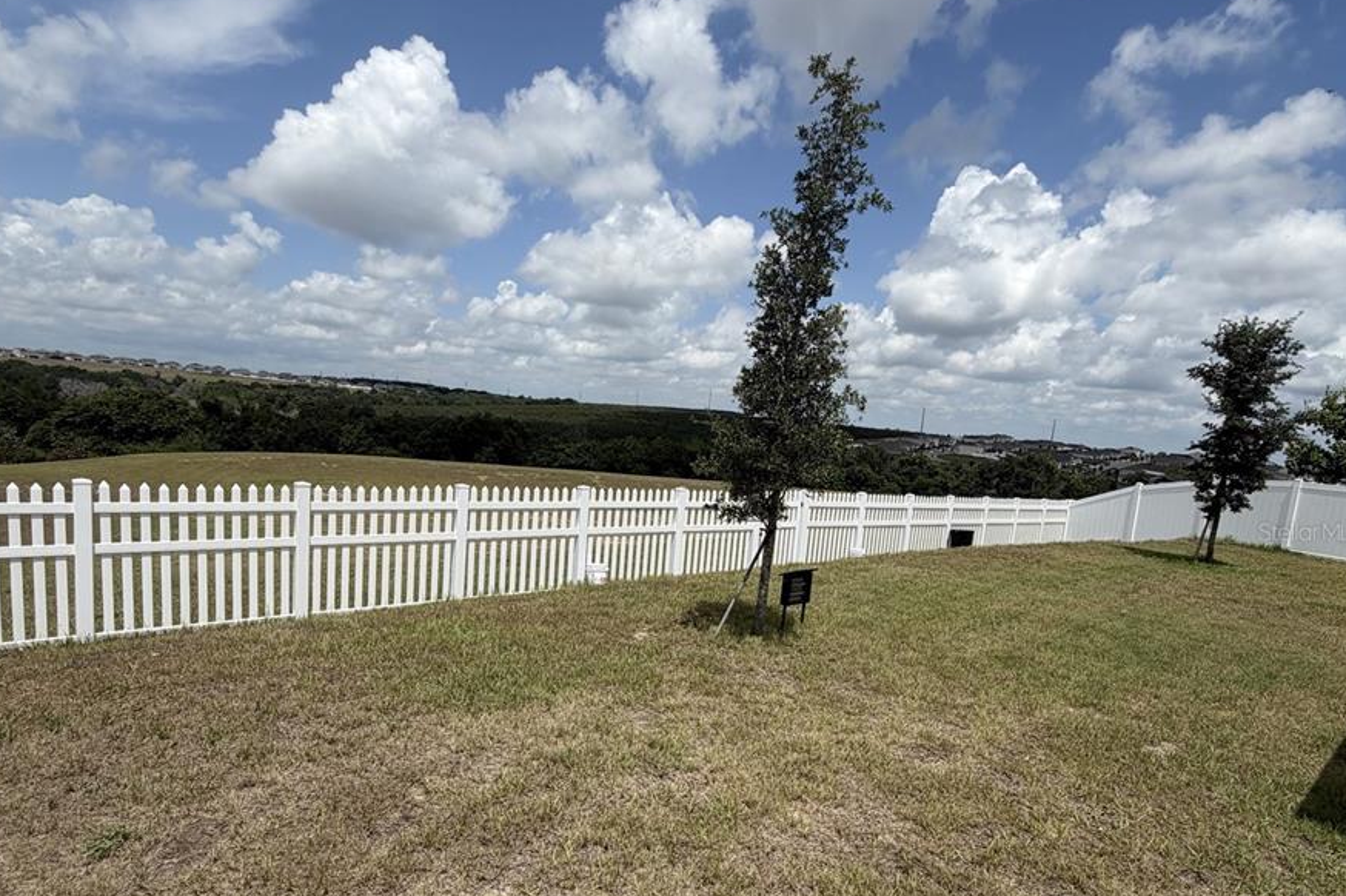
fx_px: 747
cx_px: 675
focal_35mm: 20
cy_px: 531
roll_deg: -4.8
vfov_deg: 61.4
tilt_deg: -8.1
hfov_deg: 84.0
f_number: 2.2
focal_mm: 2.22
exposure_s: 1/1534
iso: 20
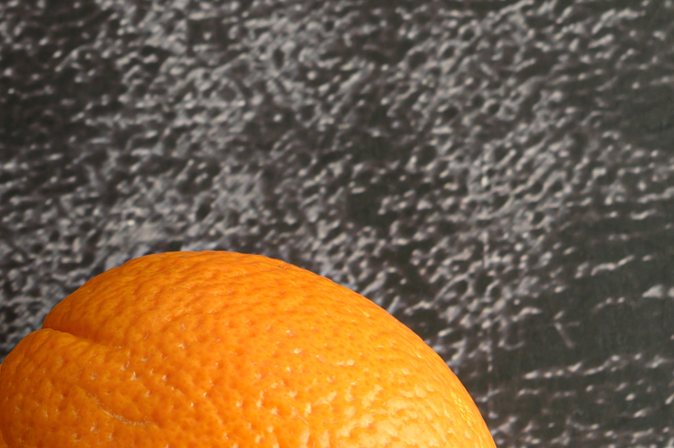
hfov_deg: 7.5
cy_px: 203
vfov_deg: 5.1
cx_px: -311
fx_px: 5051
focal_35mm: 270
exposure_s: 1/125
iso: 100
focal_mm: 60
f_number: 8
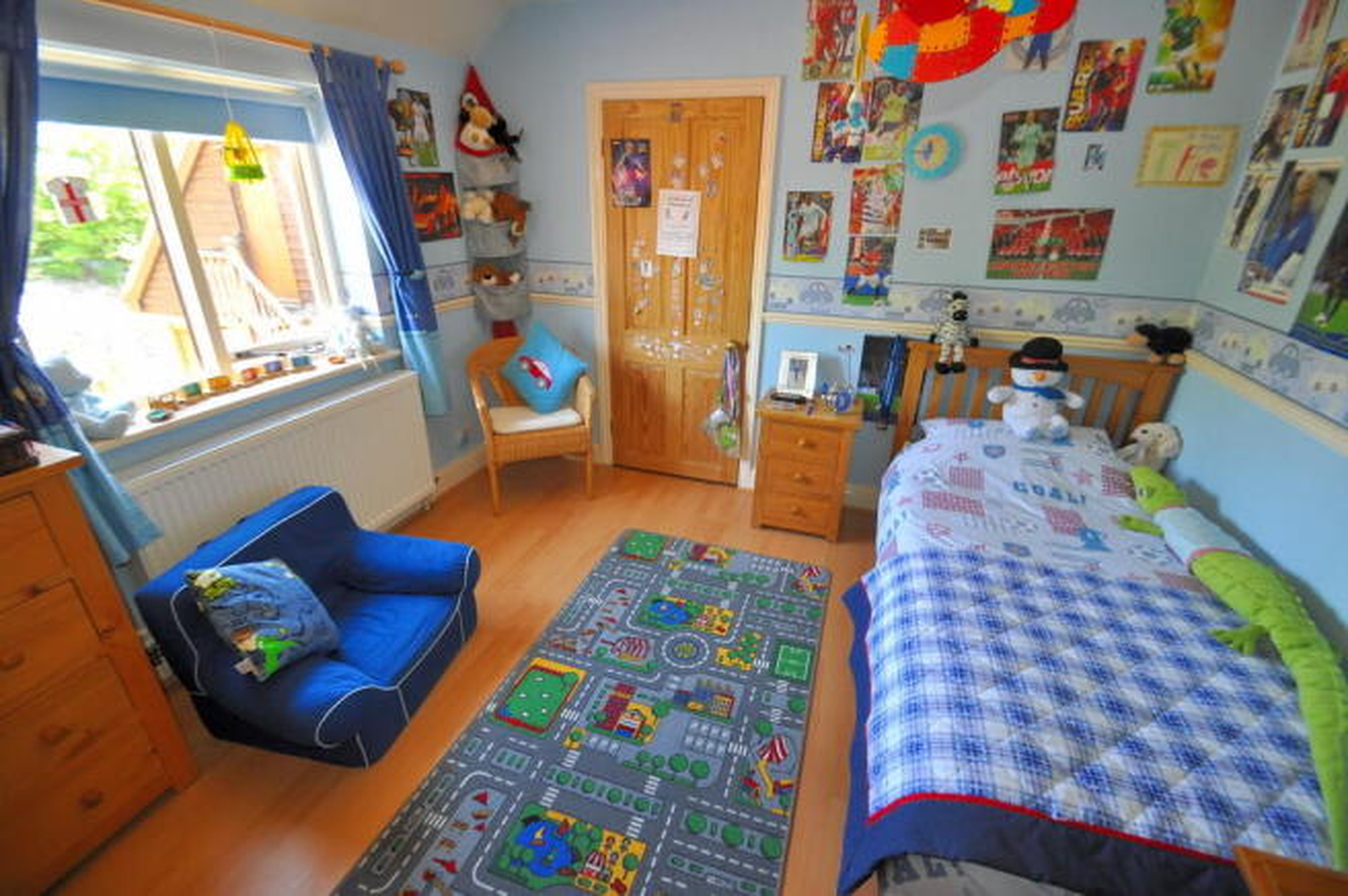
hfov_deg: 100.4
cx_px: 674
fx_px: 561
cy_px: 448
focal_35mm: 15
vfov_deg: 77.2
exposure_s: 1/100
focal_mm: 10
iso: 800
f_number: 3.5
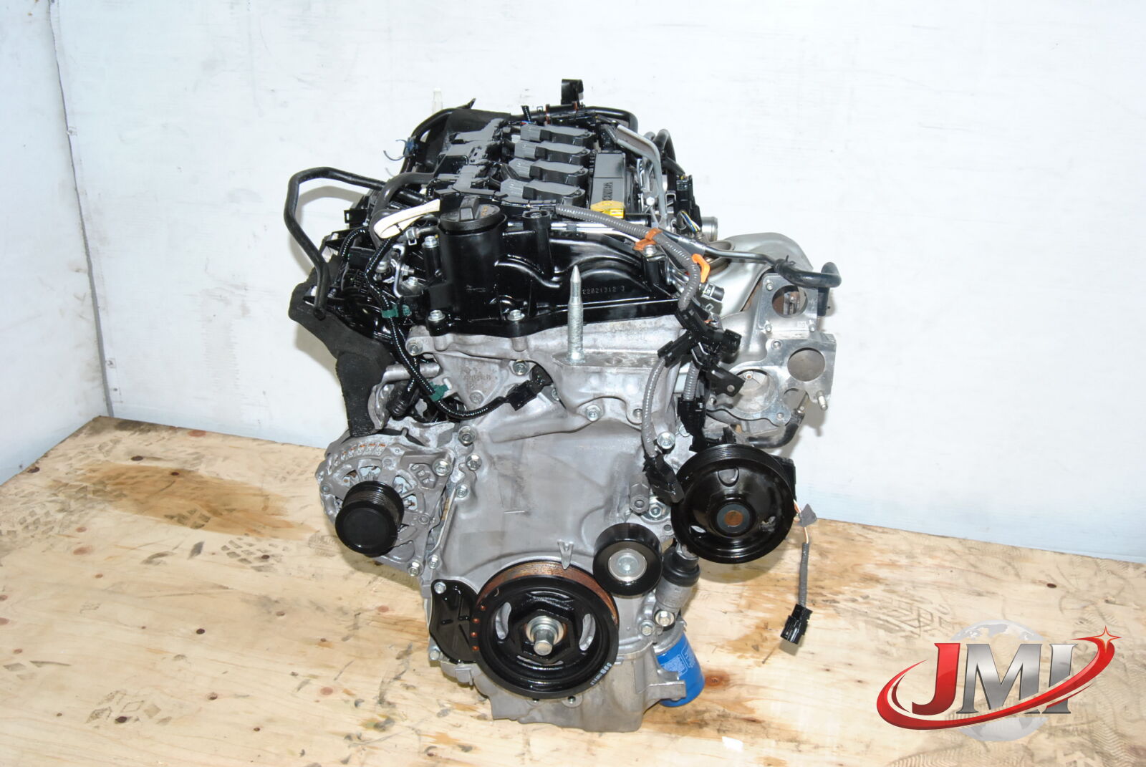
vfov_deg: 34.3
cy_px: 384
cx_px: 573
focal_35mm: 39
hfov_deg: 49.5
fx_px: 1243
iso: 800
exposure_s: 1/200
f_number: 11
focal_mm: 26
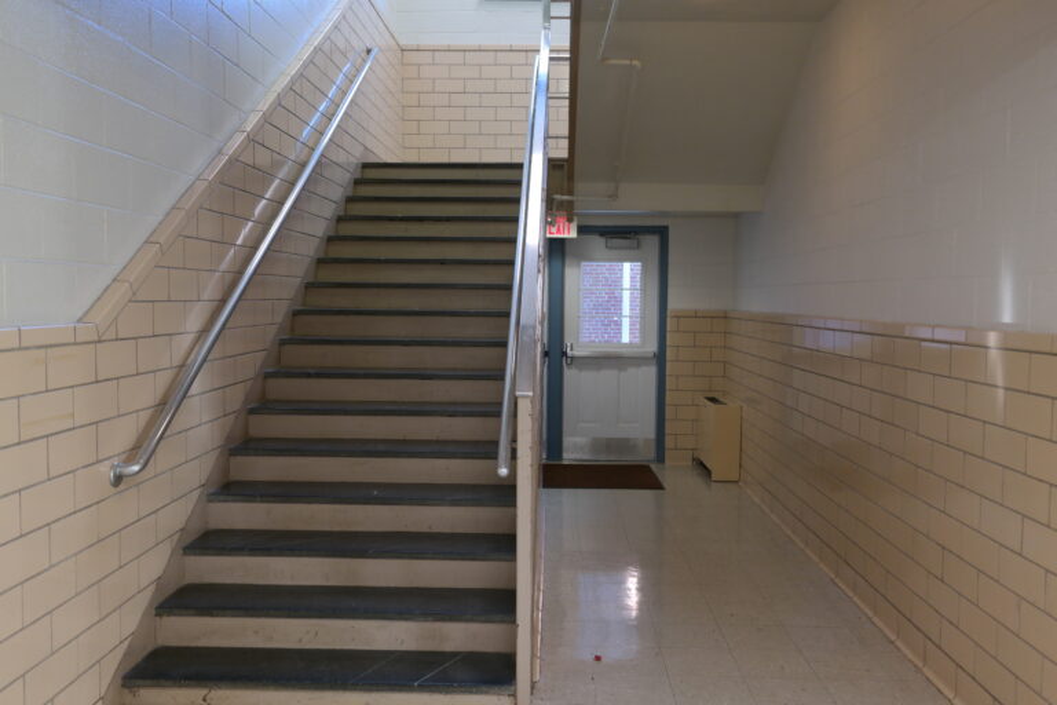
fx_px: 881
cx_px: 528
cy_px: 352
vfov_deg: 43.6
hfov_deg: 61.9
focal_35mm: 30
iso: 800
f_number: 3.5
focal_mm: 20
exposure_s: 1/40
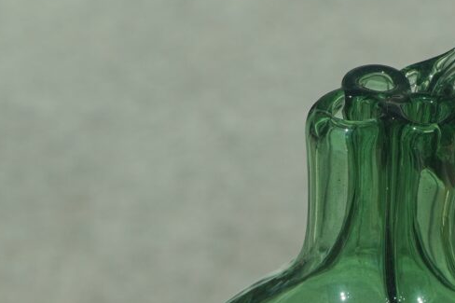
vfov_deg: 4.6
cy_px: 448
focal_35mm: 295
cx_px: 393
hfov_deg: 7.0
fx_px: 3727
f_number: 6.3
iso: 100
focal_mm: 50
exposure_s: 1/800
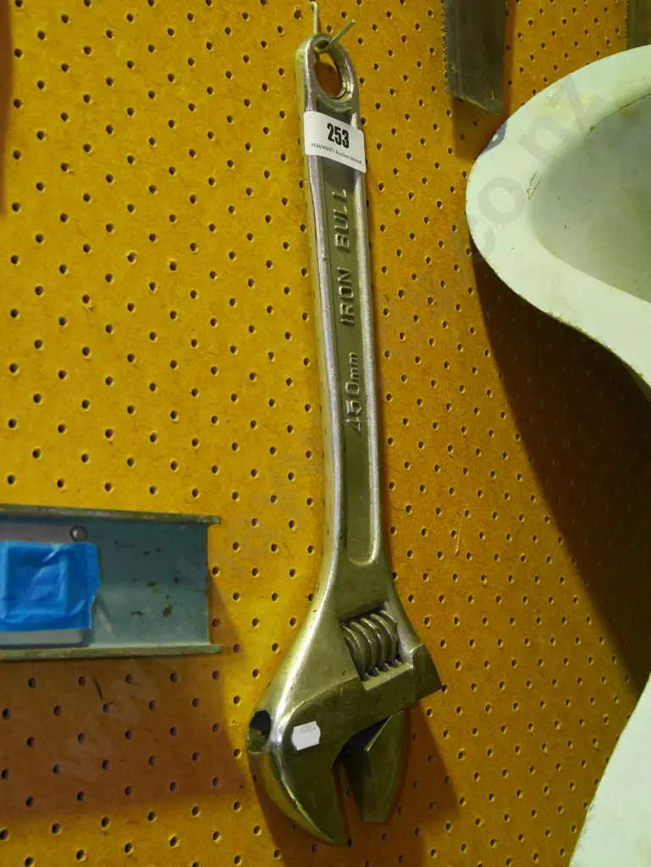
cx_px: 326
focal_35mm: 50
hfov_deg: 29.1
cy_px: 434
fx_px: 1253
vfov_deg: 38.2
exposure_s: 1/80
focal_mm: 25
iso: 3200
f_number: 5.2
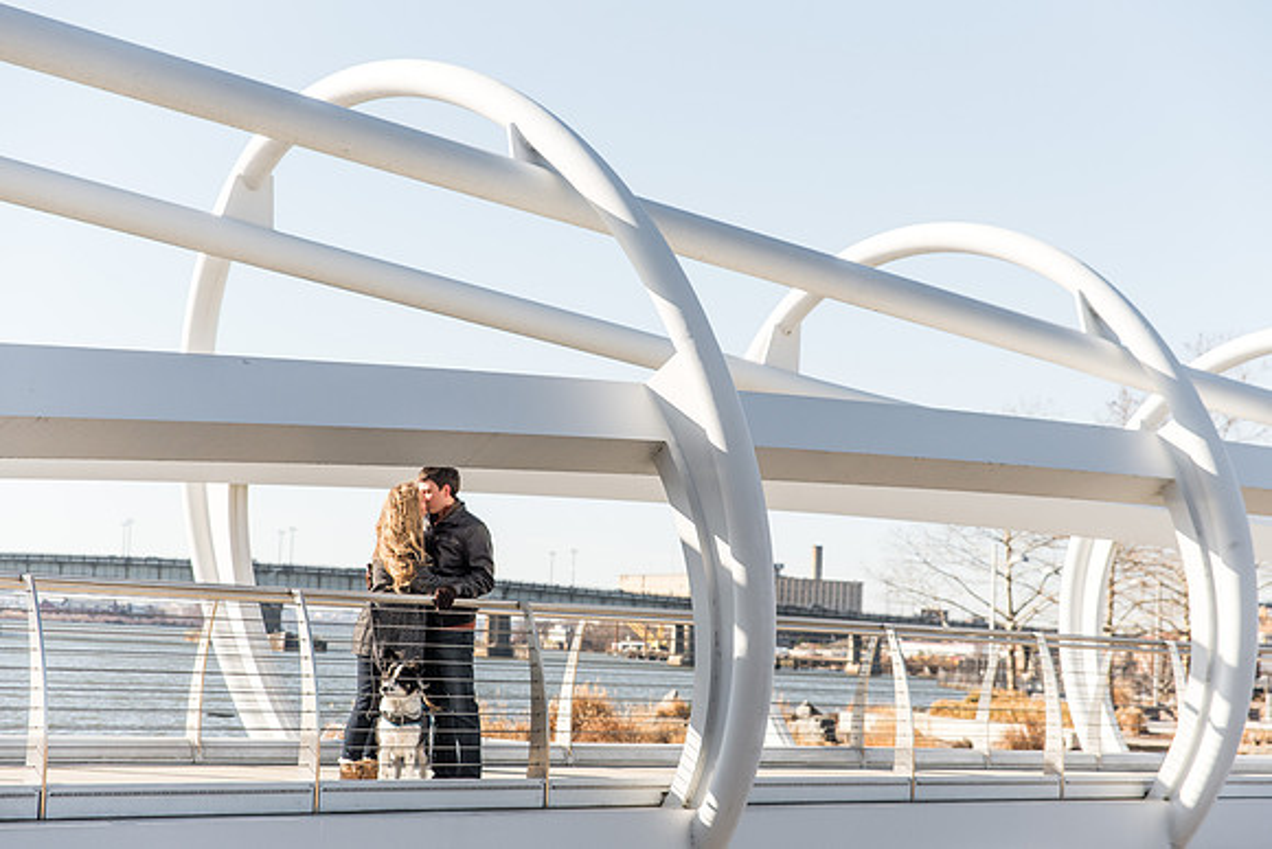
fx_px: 2529
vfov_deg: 19.1
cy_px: 431
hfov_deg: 28.2
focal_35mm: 72
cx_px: 650
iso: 100
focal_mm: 70
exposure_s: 1/1600
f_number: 2.8
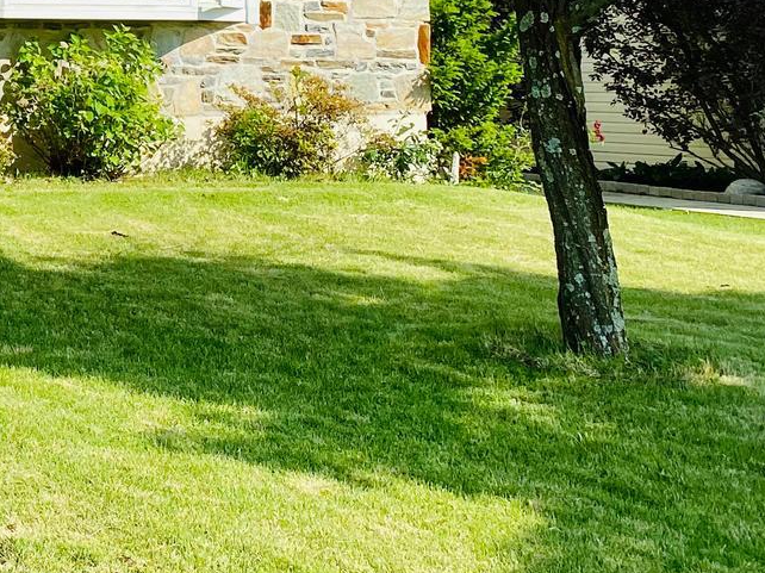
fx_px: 1834
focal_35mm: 83
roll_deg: -0.5
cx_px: -367
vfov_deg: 17.2
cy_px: -52
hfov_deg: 20.4
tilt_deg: +3.5
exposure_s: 1/2755
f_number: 1.8
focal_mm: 4.25
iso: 32
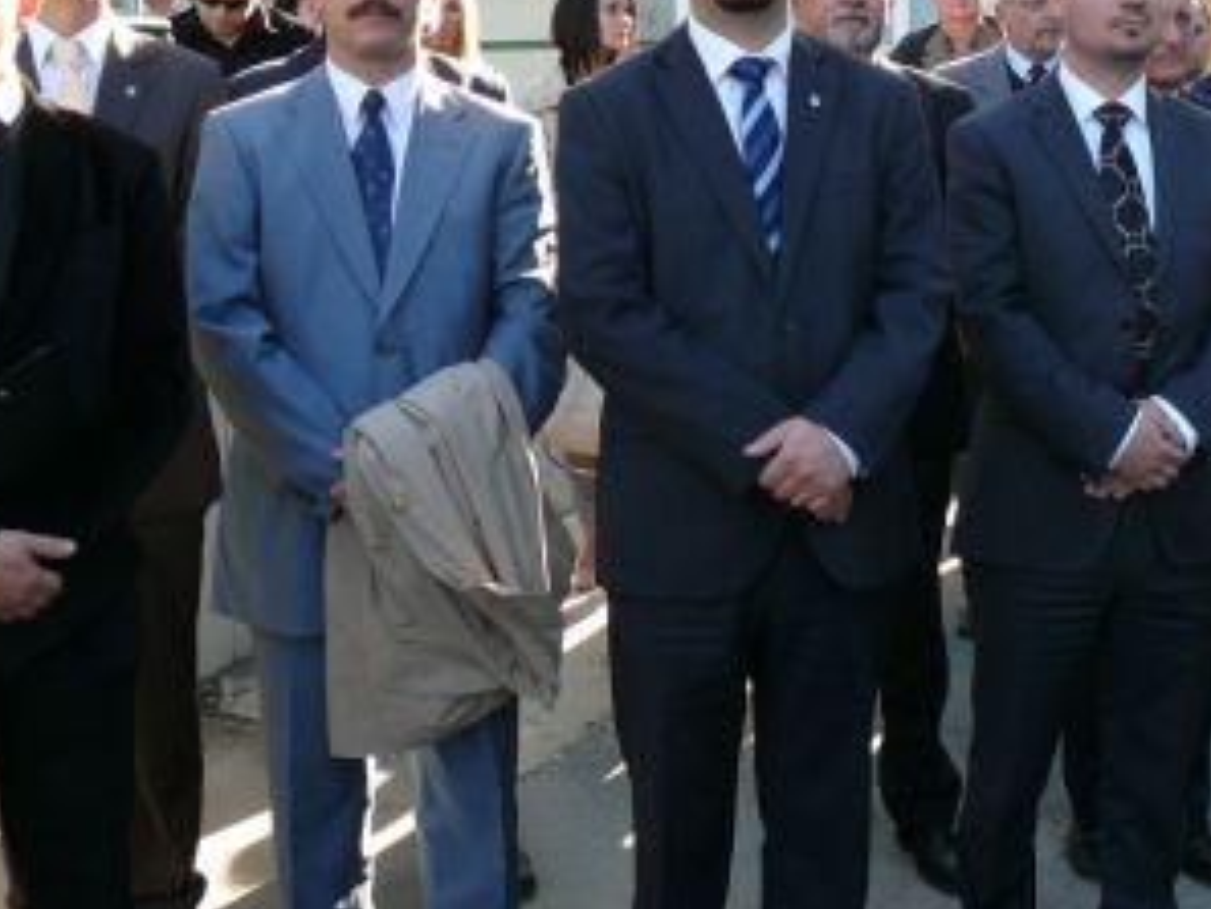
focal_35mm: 53
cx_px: 726
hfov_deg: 36.0
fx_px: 1855
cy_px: 269
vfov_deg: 27.3
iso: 100
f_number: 3.6
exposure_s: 1/125
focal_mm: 7.4
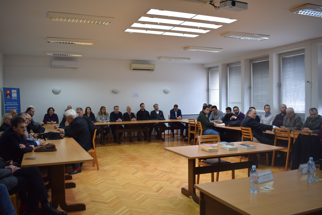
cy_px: 108
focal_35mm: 32
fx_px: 282
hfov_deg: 59.5
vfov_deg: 41.7
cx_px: 161
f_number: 4
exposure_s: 1/60
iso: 500
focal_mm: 21
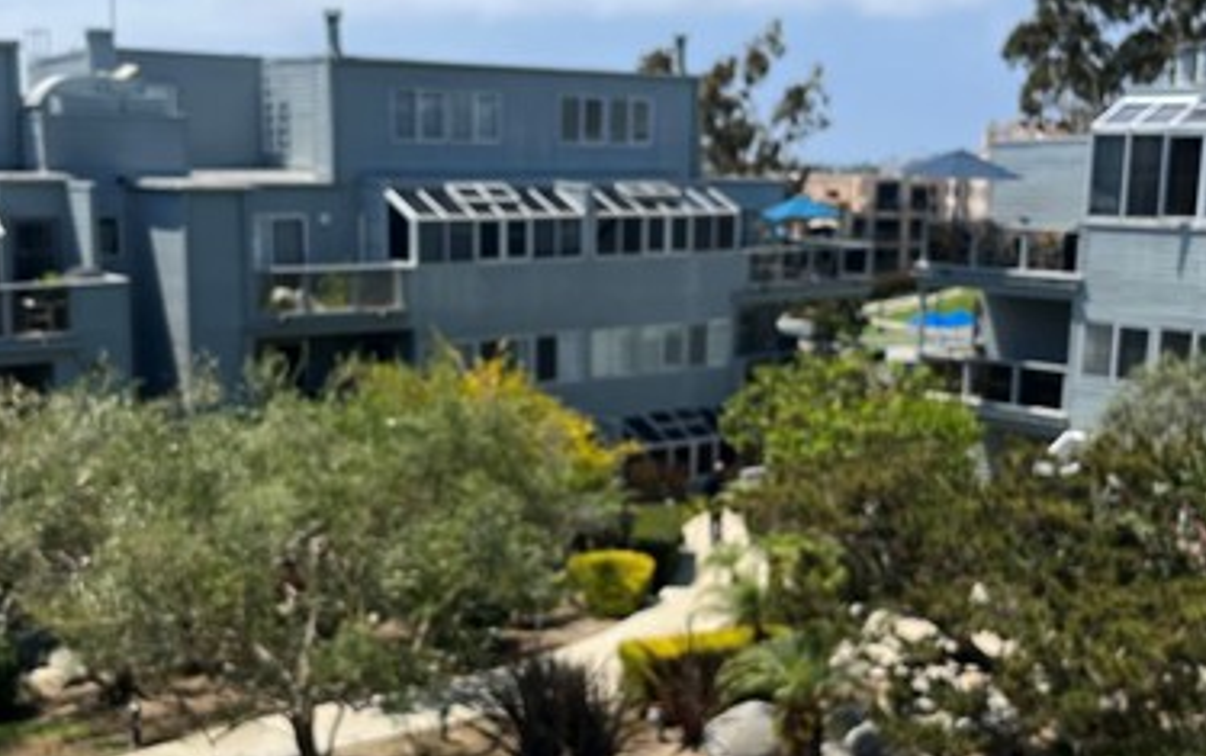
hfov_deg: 42.6
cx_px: 553
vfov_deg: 27.4
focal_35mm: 47
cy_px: 454
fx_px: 1546
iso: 50
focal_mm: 5.1
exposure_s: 1/3876
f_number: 1.6
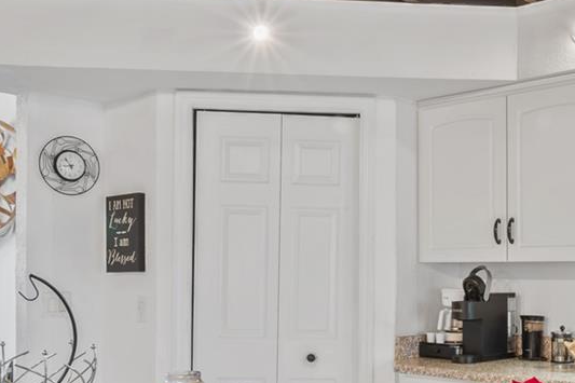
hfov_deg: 41.7
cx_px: 463
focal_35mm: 45
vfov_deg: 29.5
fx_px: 718
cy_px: 274
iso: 250
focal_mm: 10
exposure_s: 1/2.5
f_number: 9
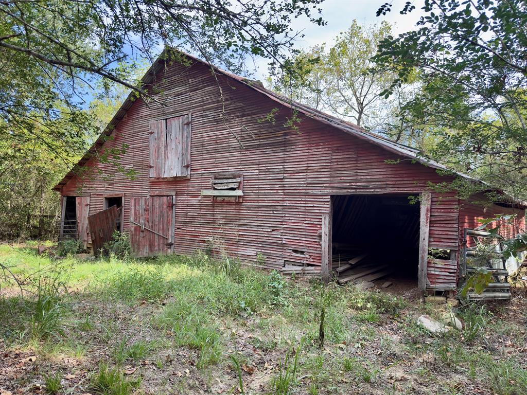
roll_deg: -1.7
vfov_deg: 56.8
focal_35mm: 24
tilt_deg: +1.8
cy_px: 198
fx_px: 365
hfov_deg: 71.6
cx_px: 264
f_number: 1.78
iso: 80
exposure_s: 1/807
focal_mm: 6.76
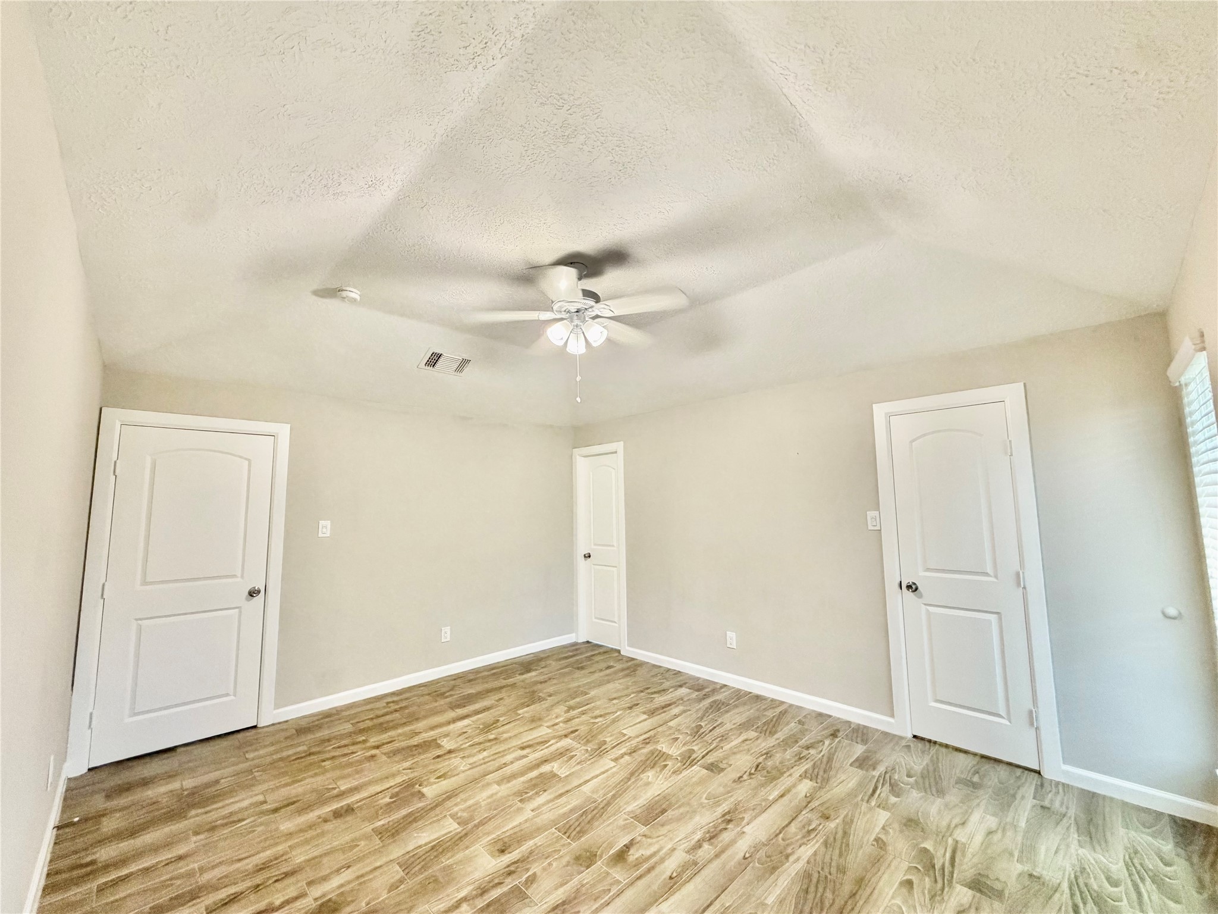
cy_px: 457
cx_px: 609
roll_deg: +2.3
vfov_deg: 85.7
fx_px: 493
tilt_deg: +5.3
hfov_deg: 102.1
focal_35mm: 14
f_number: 2.2
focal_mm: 2.22
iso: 320
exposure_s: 1/60
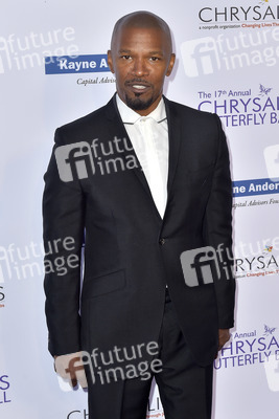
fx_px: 604
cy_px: 210
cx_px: 140
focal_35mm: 52
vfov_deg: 38.2
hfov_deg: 26.0
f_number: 6.3
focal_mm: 52
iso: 400
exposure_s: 1/250
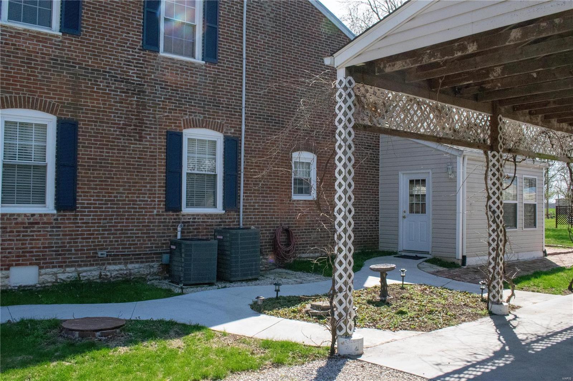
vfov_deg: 36.9
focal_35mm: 36
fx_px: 573
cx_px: 286
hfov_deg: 53.1
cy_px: 190
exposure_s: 1/60
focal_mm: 24
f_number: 4
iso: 200
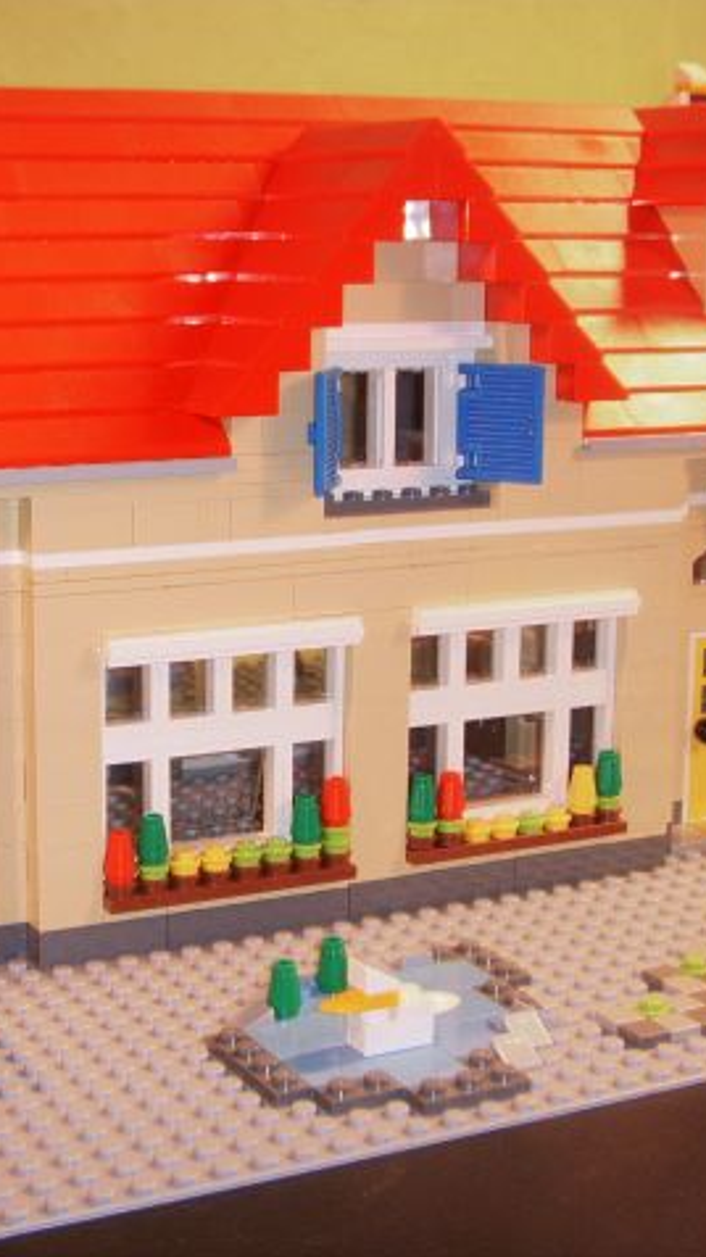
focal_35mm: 57
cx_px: 195
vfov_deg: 36.6
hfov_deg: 20.9
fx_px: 1899
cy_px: 627
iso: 100
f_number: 3.5
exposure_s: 1/45
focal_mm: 6.6
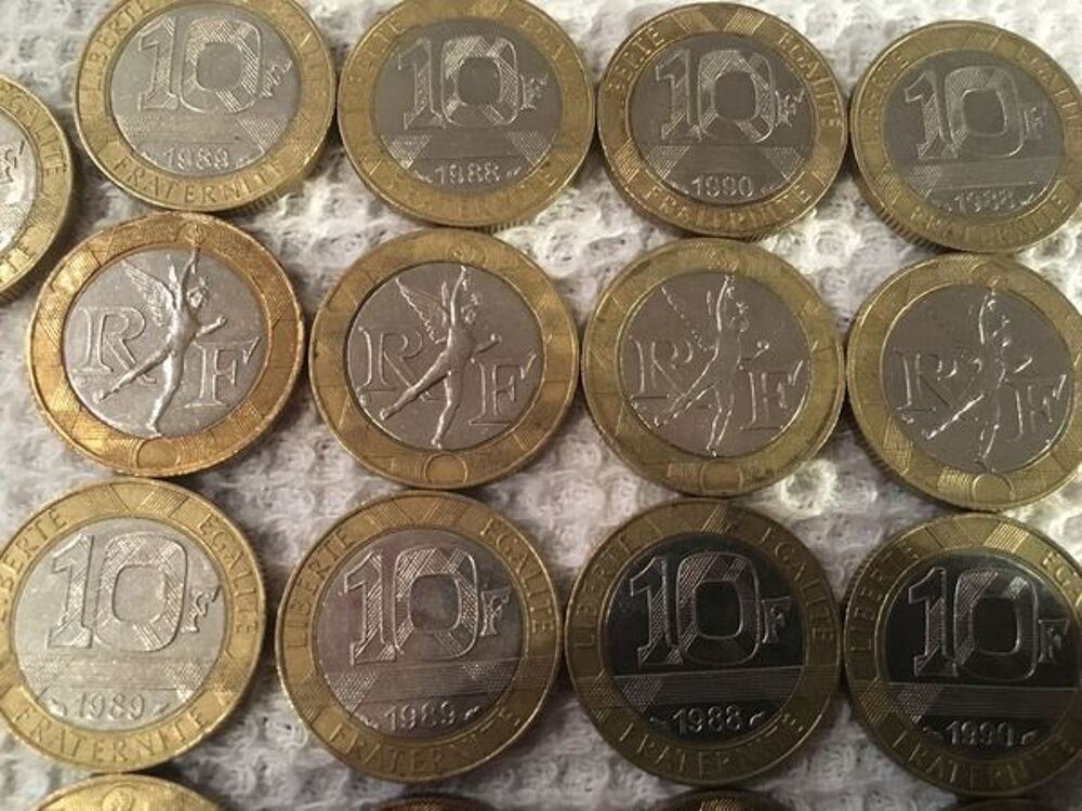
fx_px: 906
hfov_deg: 61.7
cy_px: 406
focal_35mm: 29
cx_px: 541
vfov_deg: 48.2
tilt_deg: -78.1
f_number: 2.2
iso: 250
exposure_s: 1/17
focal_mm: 4.15
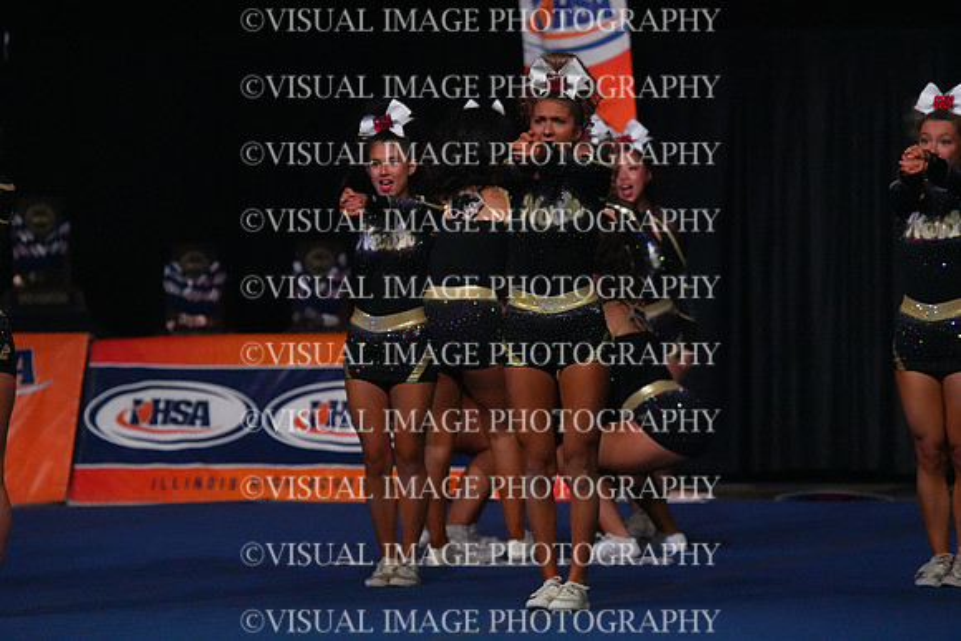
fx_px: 6675
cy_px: 320
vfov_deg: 5.5
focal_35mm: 250
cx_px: 480
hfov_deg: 8.2
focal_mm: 250
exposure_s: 1/1250
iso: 16000
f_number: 5.6
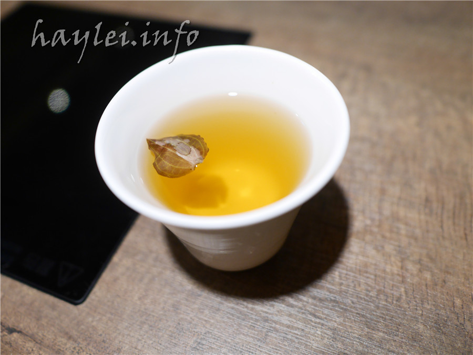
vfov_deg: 46.8
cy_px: 178
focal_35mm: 30
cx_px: 236
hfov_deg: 60.0
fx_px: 410
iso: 640
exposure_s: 1/60
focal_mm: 15
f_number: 1.7
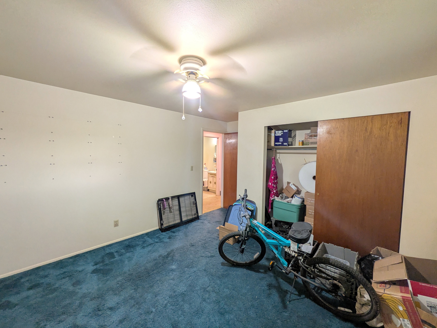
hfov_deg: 102.1
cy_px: 164
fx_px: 177
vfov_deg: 85.7
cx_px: 218
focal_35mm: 14
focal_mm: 1.83
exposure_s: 1/30
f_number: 2.2
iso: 104
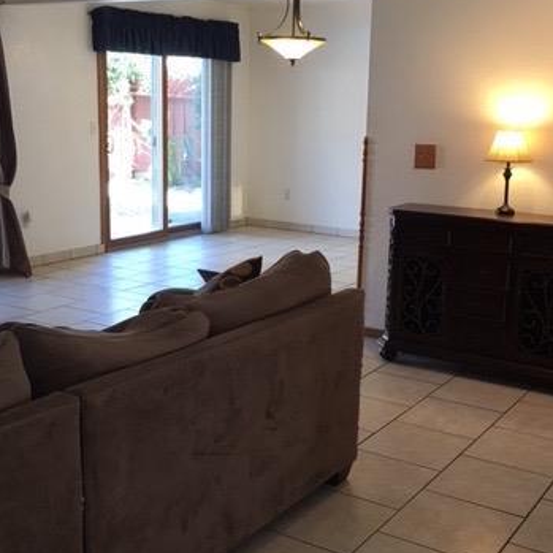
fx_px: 849
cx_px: 277
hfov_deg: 36.1
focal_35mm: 47
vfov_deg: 36.1
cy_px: 282
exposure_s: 1/15
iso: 25
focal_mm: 4.15
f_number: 2.2
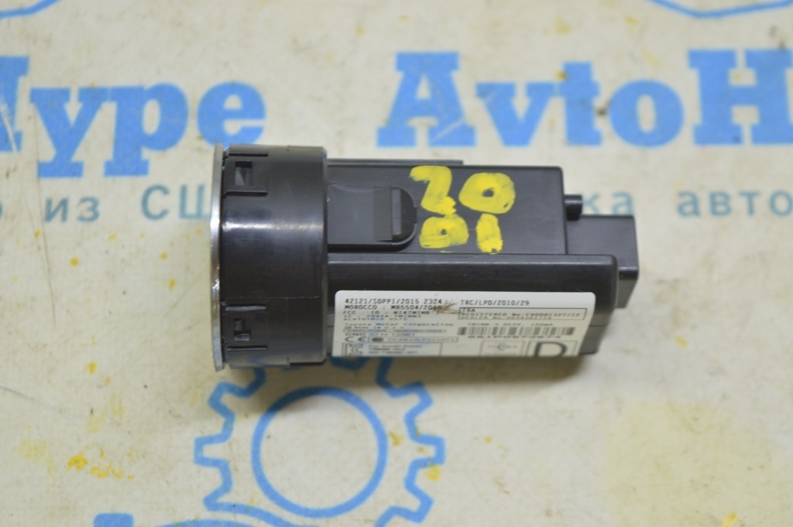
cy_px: 264
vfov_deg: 16.5
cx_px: 396
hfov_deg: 24.6
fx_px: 1816
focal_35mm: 82
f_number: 5.6
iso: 400
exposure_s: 1/20
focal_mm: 55
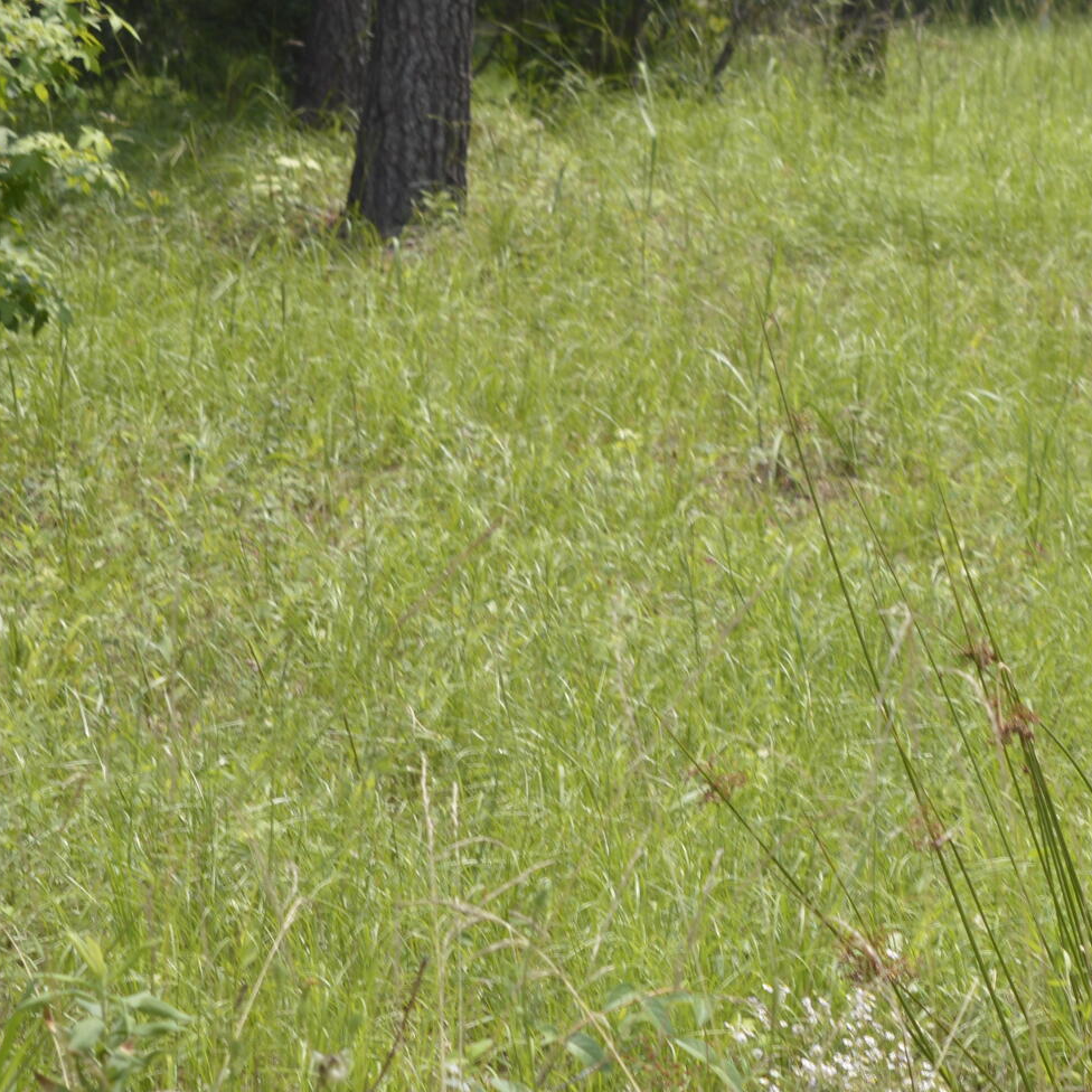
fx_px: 7684
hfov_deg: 8.0
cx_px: 1310
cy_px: 390
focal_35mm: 215
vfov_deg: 8.1
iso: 100
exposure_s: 1/160
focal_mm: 55
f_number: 6.3
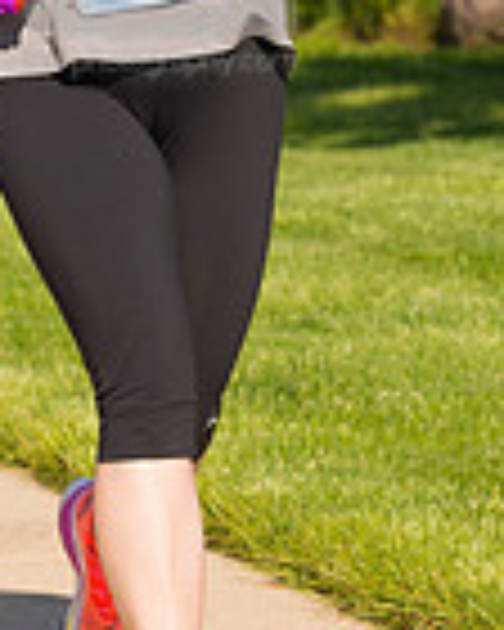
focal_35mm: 505
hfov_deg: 3.1
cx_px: 162
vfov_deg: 3.8
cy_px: -83
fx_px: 9416
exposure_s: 1/2000
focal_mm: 130
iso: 400
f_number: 5.6
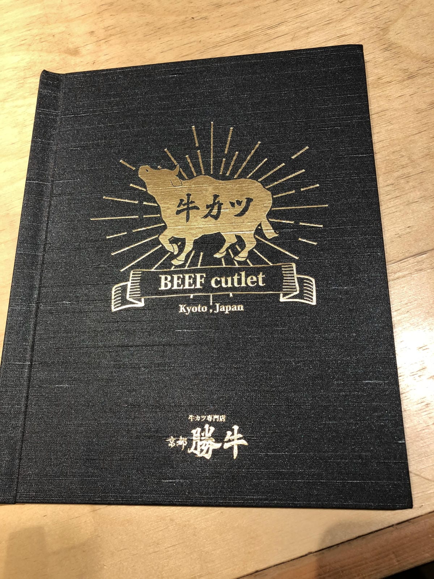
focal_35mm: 29
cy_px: 290
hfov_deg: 48.2
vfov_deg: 61.7
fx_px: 485
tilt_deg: -70.7
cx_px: 217
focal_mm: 3.99
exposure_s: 1/30
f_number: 1.8
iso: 40
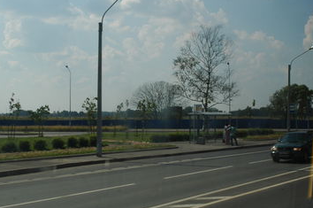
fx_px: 495
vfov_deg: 23.7
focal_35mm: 57
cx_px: 162
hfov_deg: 35.1
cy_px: 103
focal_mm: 28
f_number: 10
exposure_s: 1/250
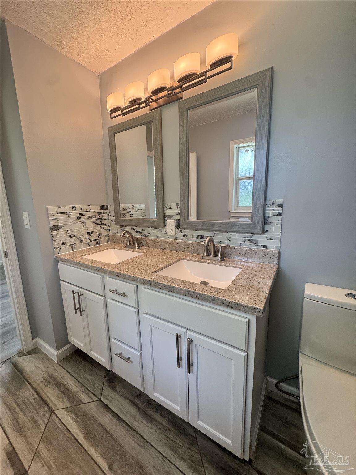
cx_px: 178
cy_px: 238
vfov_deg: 102.1
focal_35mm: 14
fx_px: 192
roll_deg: +2.0
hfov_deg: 85.7
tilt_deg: -10.6
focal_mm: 2.22
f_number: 2.2
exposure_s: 1/120
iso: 200
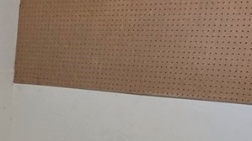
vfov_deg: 11.9
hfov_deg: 17.7
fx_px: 648
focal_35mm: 97
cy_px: 213
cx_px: -202
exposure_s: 1/60
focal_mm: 2.2
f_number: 1.9
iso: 400
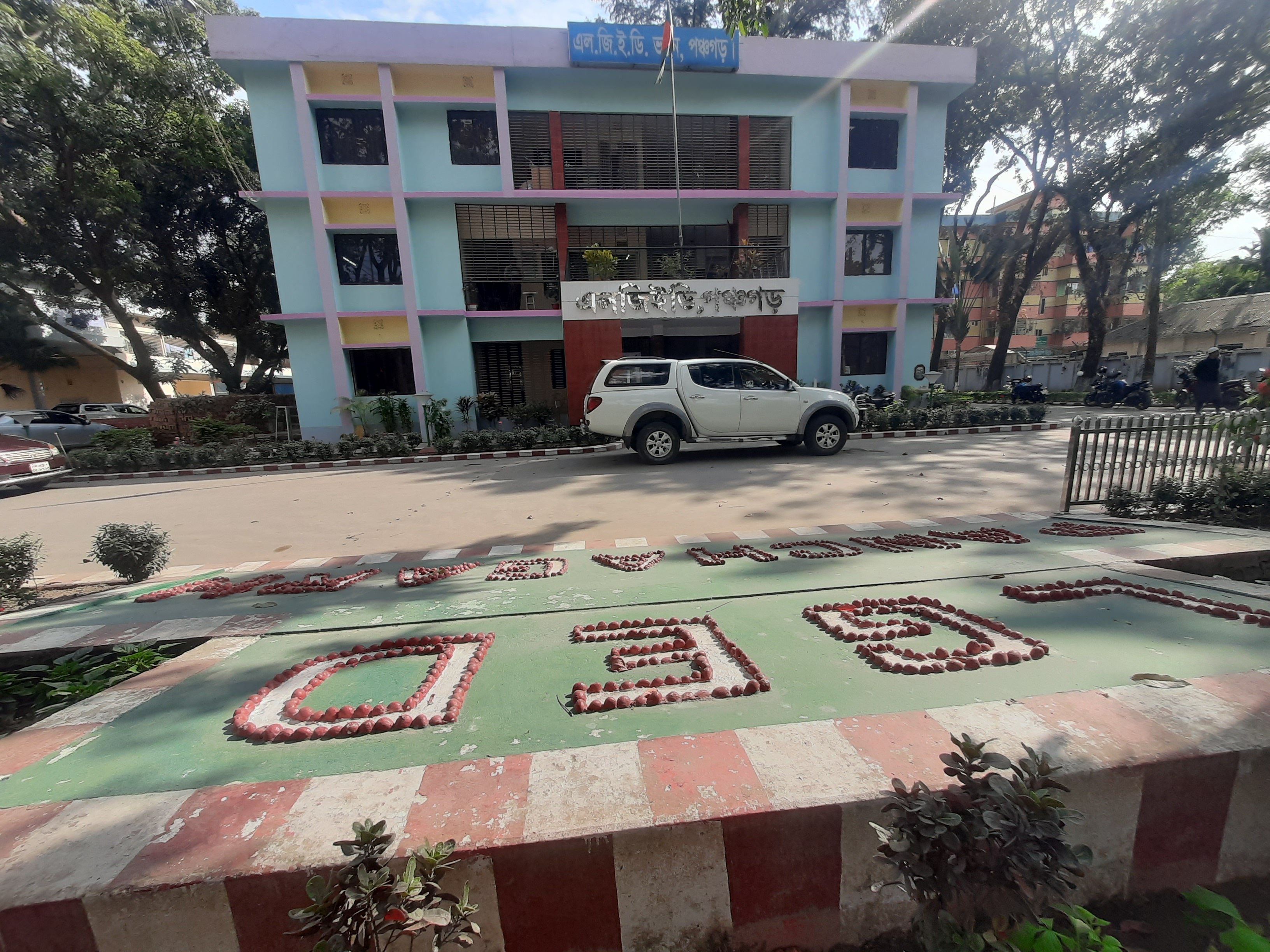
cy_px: 476
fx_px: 477
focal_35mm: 13
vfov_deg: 89.9
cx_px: 635
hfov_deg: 106.2
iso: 40
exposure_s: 1/717
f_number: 2.2
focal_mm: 1.42
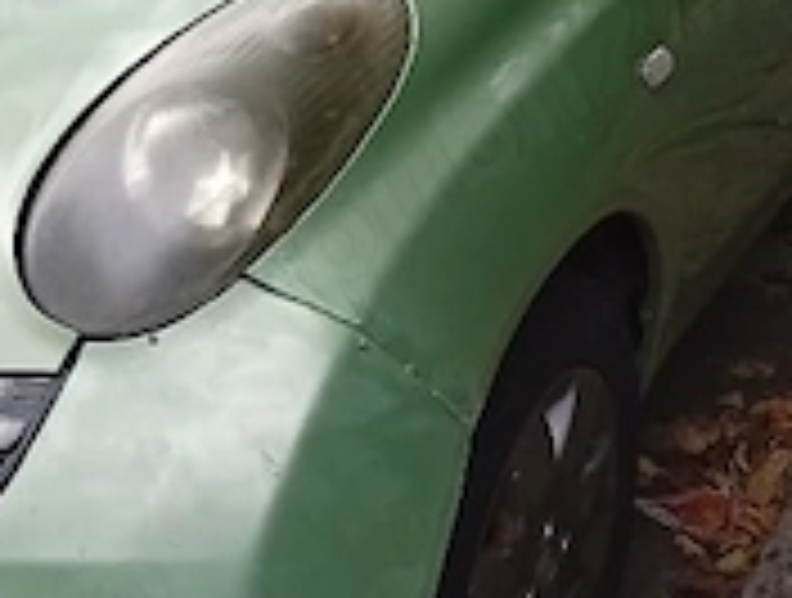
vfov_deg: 16.0
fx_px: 2111
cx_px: 58
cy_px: 99
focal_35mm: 92
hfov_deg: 20.8
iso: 51
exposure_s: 1/189
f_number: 1.8
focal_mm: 3.84
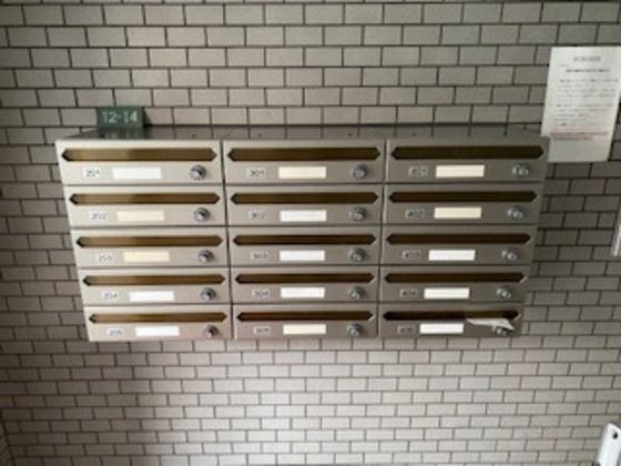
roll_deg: +0.1
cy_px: 233
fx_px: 466
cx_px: 310
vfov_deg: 53.1
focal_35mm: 26
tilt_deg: -18.8
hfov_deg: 67.3
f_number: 1.8
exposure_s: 1/60
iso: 500
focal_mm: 4.25
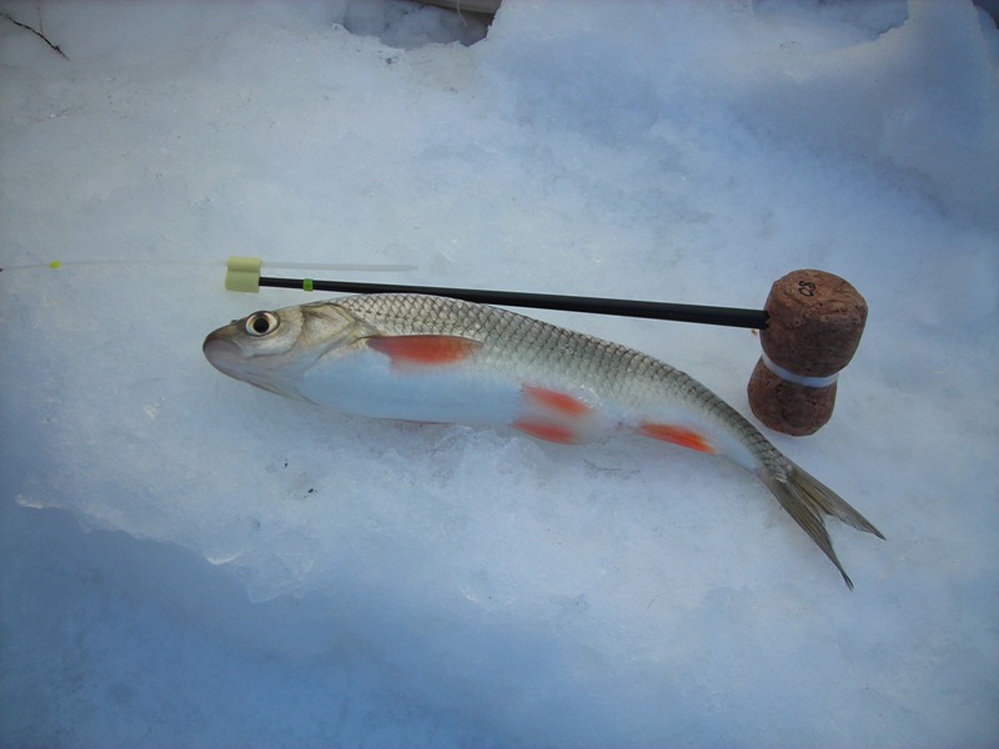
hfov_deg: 49.0
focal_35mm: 38
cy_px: 374
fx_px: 1097
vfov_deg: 37.7
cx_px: 500
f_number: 3.2
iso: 50
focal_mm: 6.3
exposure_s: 1/120
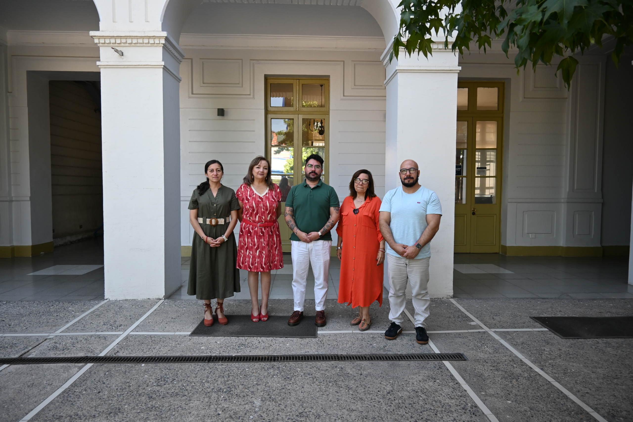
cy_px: 211
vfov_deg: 53.1
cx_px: 316
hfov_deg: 73.7
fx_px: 422
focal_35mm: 24
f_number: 4
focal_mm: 16
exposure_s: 1/250
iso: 250
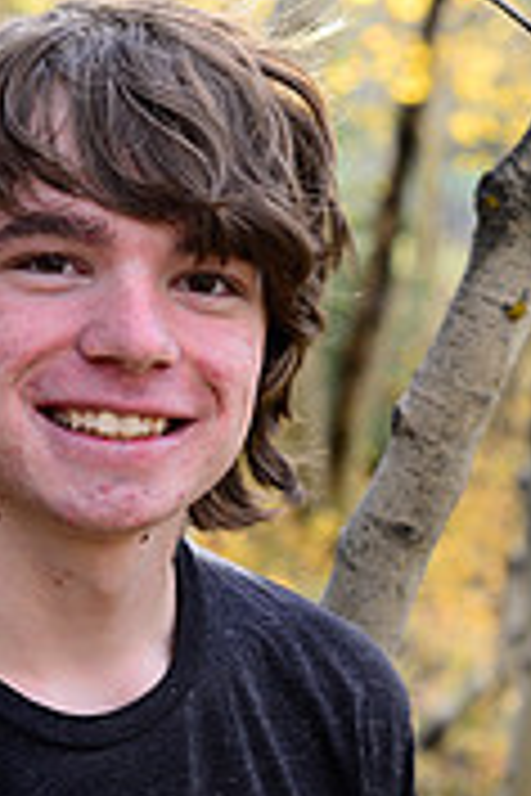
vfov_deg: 16.1
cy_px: 567
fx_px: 2810
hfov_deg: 10.8
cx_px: 166
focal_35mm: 127
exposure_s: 1/160
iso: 640
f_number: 3.5
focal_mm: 50
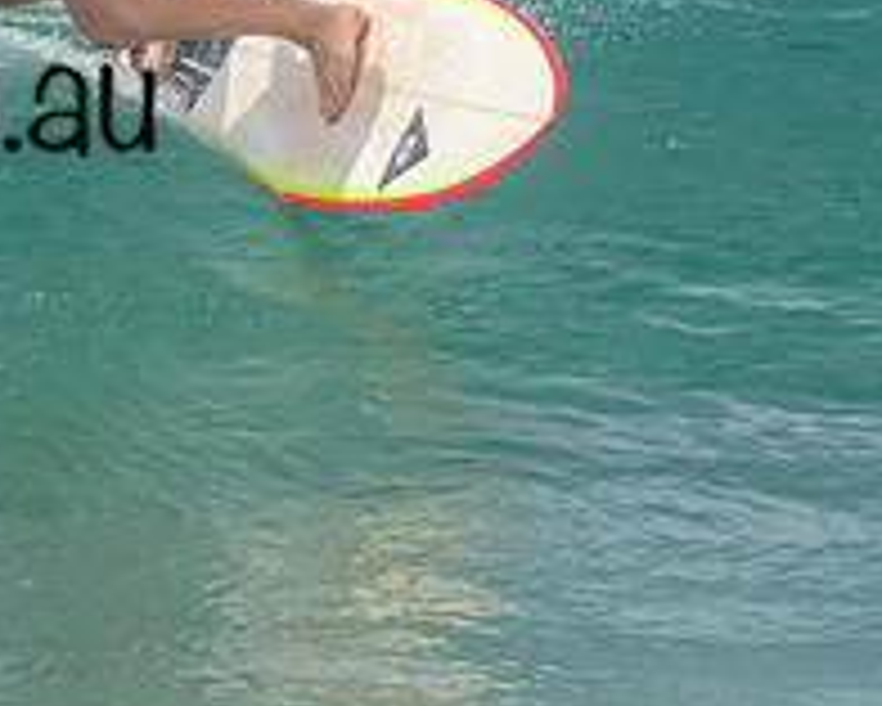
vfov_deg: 0.8
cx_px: 1
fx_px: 49700
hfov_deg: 1.0
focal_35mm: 1903
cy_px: -120
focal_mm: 550
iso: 900
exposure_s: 1/2000
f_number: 11
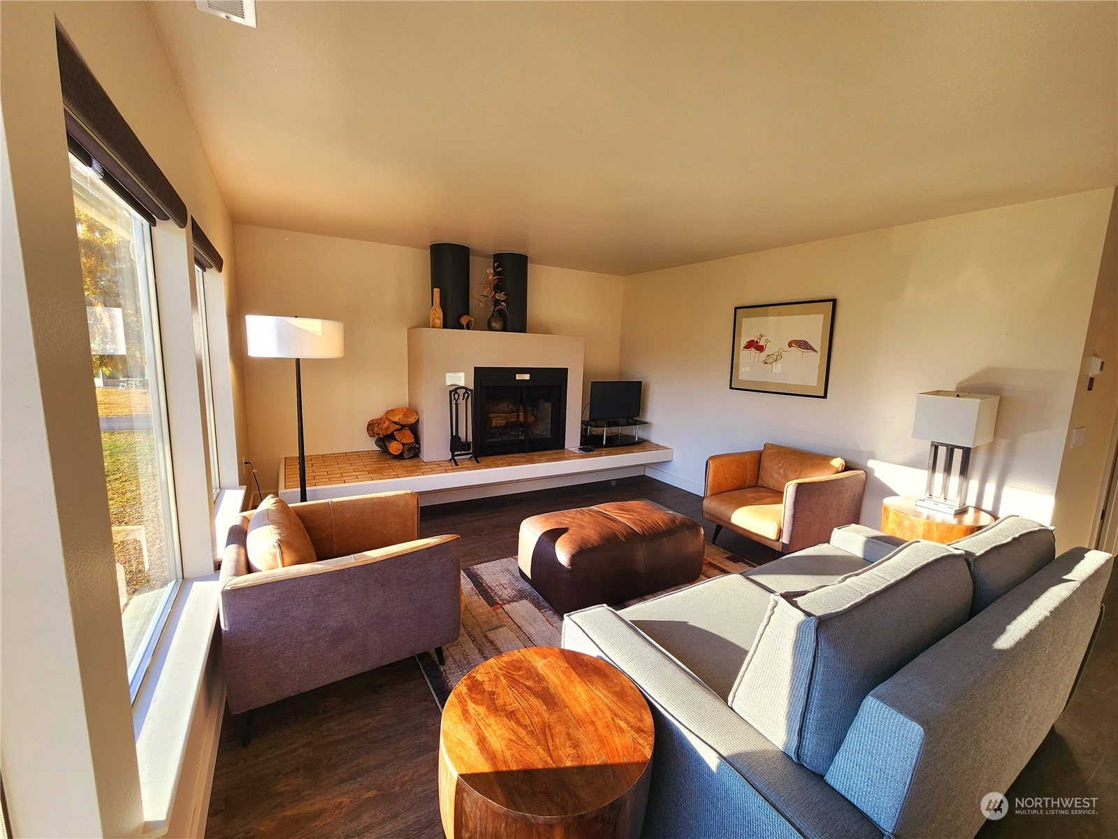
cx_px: 559
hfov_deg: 106.2
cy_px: 420
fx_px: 420
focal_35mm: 13
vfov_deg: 89.9
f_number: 2.2
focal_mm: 2.2
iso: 50
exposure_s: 1/196
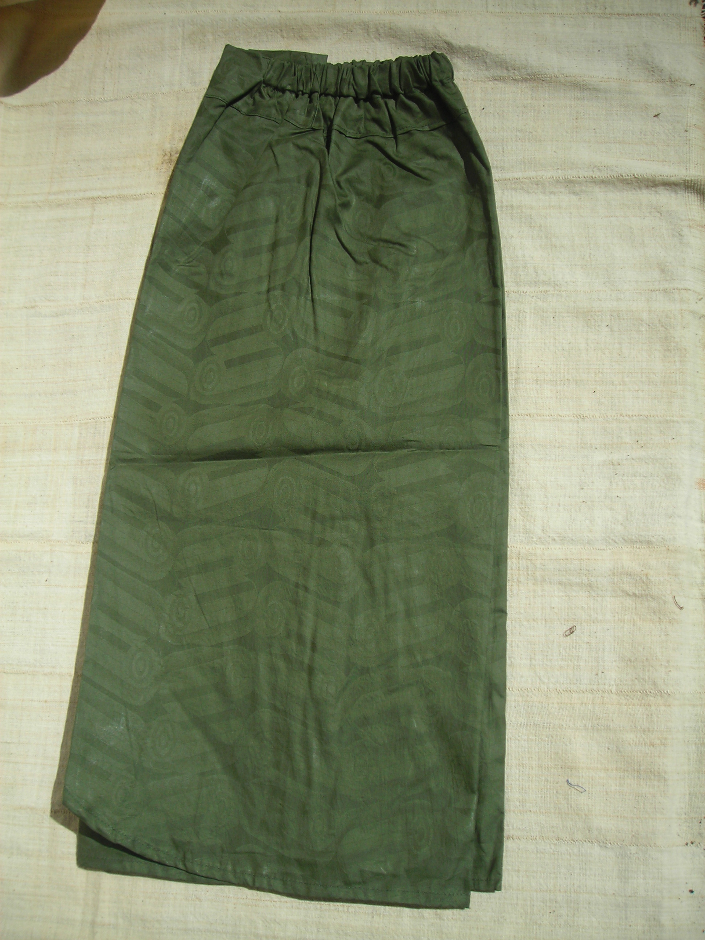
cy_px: 470
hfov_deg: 37.7
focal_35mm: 38
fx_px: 1032
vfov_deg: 49.0
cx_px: 352
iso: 50
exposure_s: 1/331
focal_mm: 6.3
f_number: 6.4
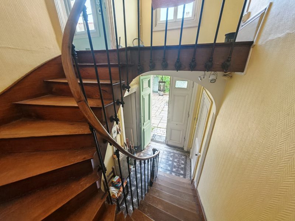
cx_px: 148
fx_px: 111
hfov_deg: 106.2
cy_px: 110
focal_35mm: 13
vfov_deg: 89.9
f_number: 2
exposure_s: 1/50
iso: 64
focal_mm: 1.82
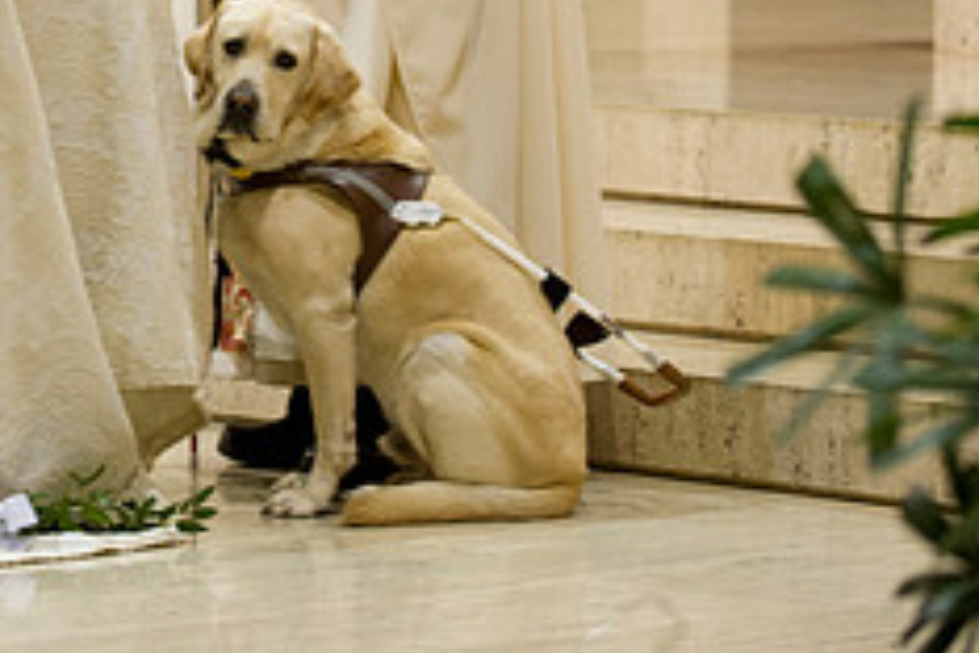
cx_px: 25
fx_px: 7070
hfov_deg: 7.9
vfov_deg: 5.3
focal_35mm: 260
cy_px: -147
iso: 1250
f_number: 2.8
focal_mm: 105
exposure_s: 1/60
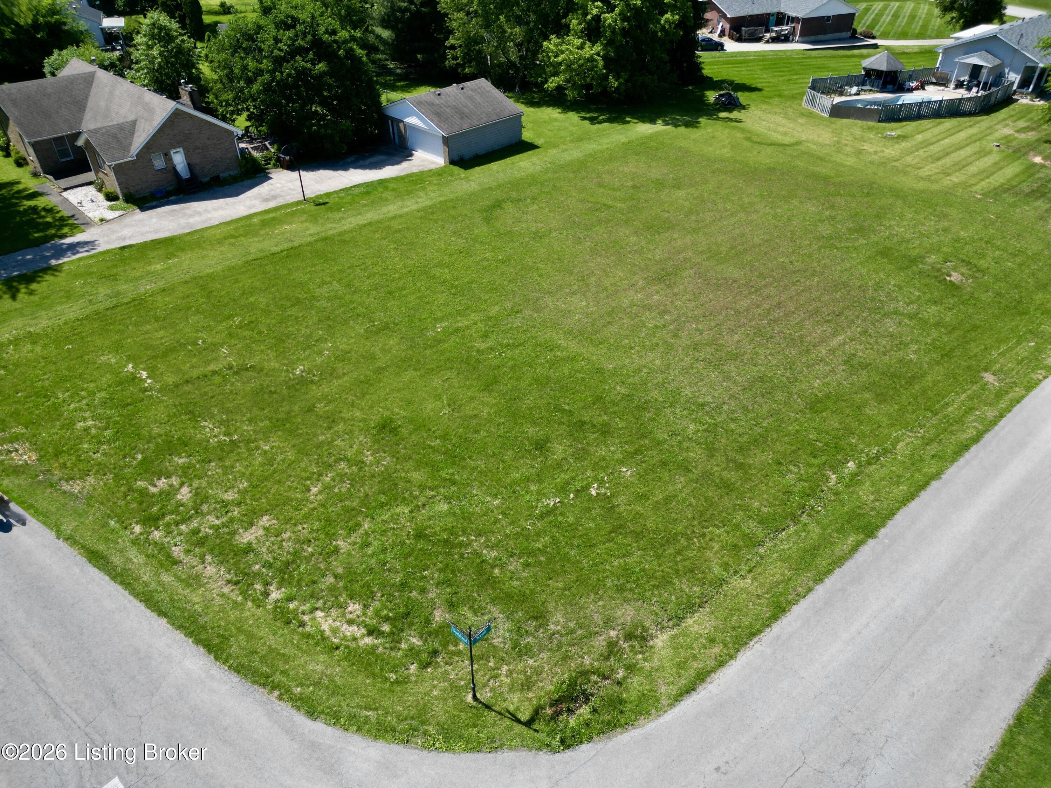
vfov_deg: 56.8
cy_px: 394
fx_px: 729
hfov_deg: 71.6
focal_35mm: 24
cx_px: 526
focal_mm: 6.72
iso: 100
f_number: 1.7
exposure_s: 1/2000
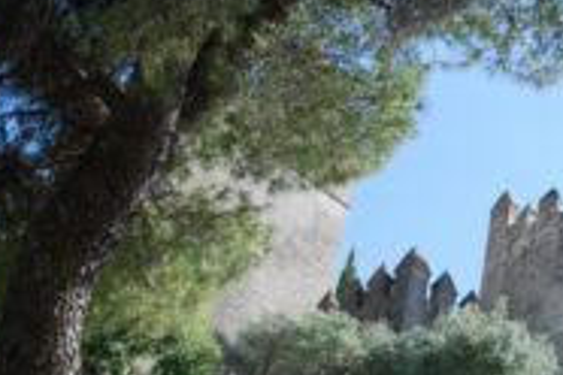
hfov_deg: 19.8
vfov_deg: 13.9
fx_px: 1517
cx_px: 666
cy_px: 386
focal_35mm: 97
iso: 100
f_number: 6.3
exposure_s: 1/160
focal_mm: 24
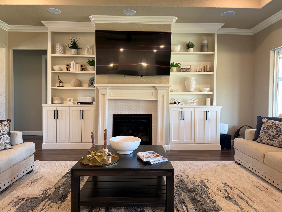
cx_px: 136
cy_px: 103
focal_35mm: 25
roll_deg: +0.8
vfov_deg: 54.9
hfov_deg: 69.4
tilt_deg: -0.2
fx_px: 204
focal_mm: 6.76
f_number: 1.78
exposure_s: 1/60
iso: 125
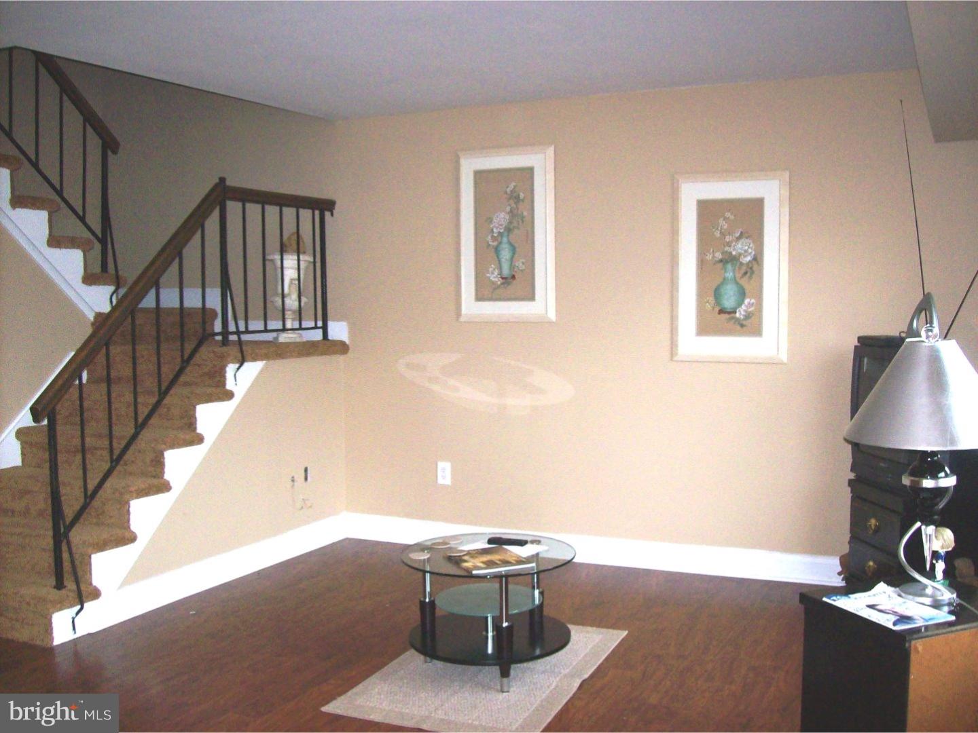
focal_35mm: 36
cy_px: 366
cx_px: 489
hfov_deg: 51.4
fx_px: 1017
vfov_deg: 39.7
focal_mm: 6
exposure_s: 1/64
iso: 200
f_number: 2.7
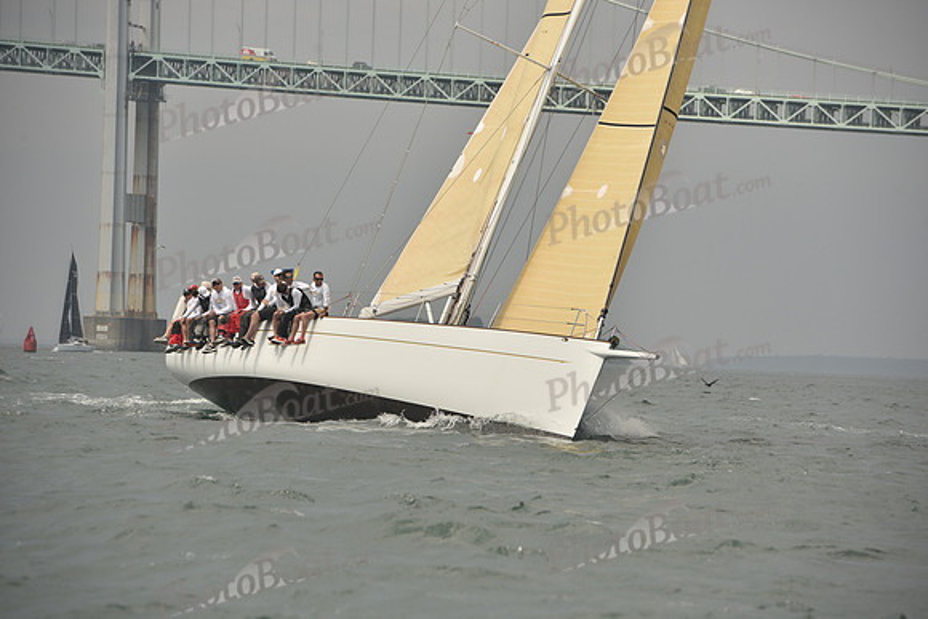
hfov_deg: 10.3
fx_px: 5157
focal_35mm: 200
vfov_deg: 6.9
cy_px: 310
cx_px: 464
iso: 250
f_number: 7.1
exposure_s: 1/640
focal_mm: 200
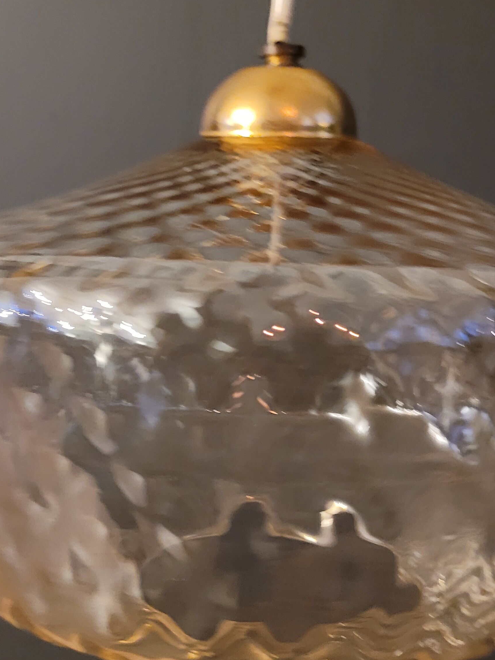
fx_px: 877
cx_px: 256
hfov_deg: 31.5
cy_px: 342
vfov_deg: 41.2
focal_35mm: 46
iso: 640
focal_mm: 5.4
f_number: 1.8
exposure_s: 1/25
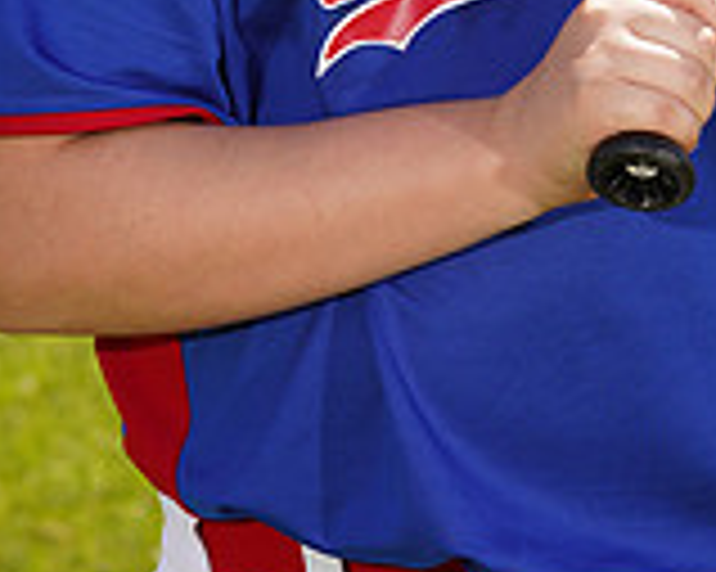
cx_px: 462
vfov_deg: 4.5
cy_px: -329
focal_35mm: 343
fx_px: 7264
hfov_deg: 5.6
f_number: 9
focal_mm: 100
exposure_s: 1/160
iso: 100
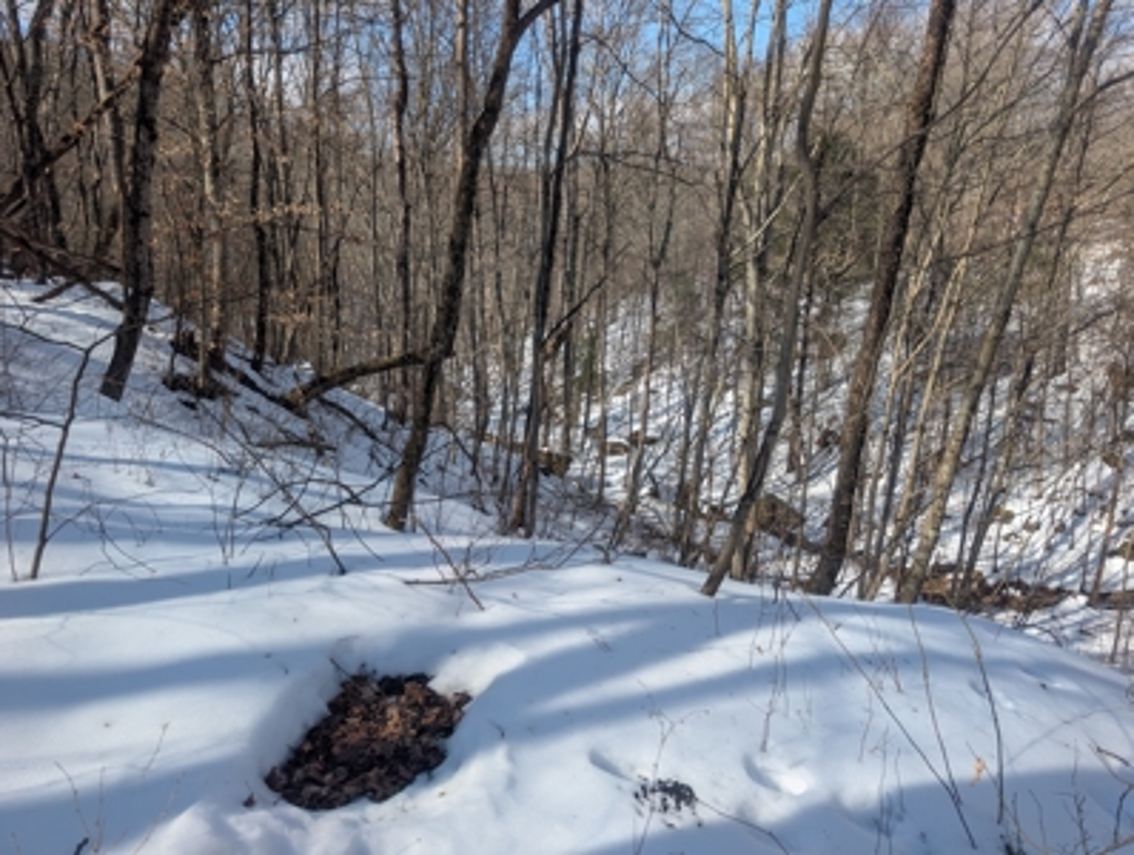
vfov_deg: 57.0
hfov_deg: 71.5
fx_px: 788
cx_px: 567
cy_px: 428
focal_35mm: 24
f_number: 1.68
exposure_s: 1/595
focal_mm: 6.9
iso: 21
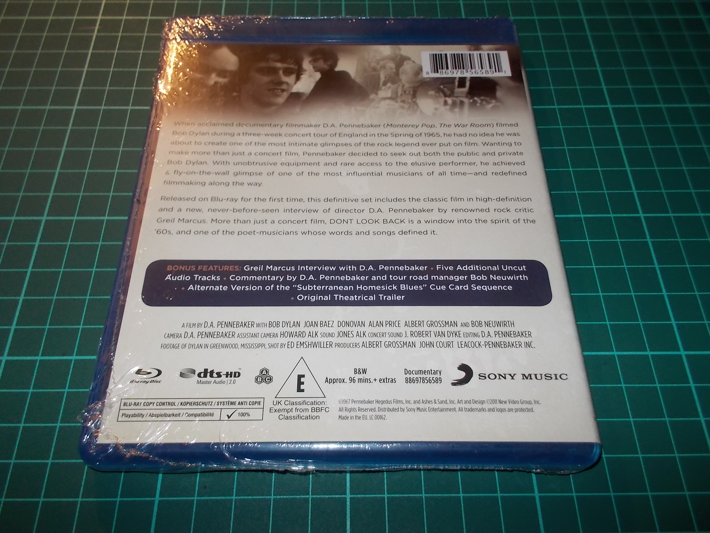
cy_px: 266
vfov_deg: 48.2
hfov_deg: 61.7
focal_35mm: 29
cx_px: 355
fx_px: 595
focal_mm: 4.1
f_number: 3.3
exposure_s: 1/30
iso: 200
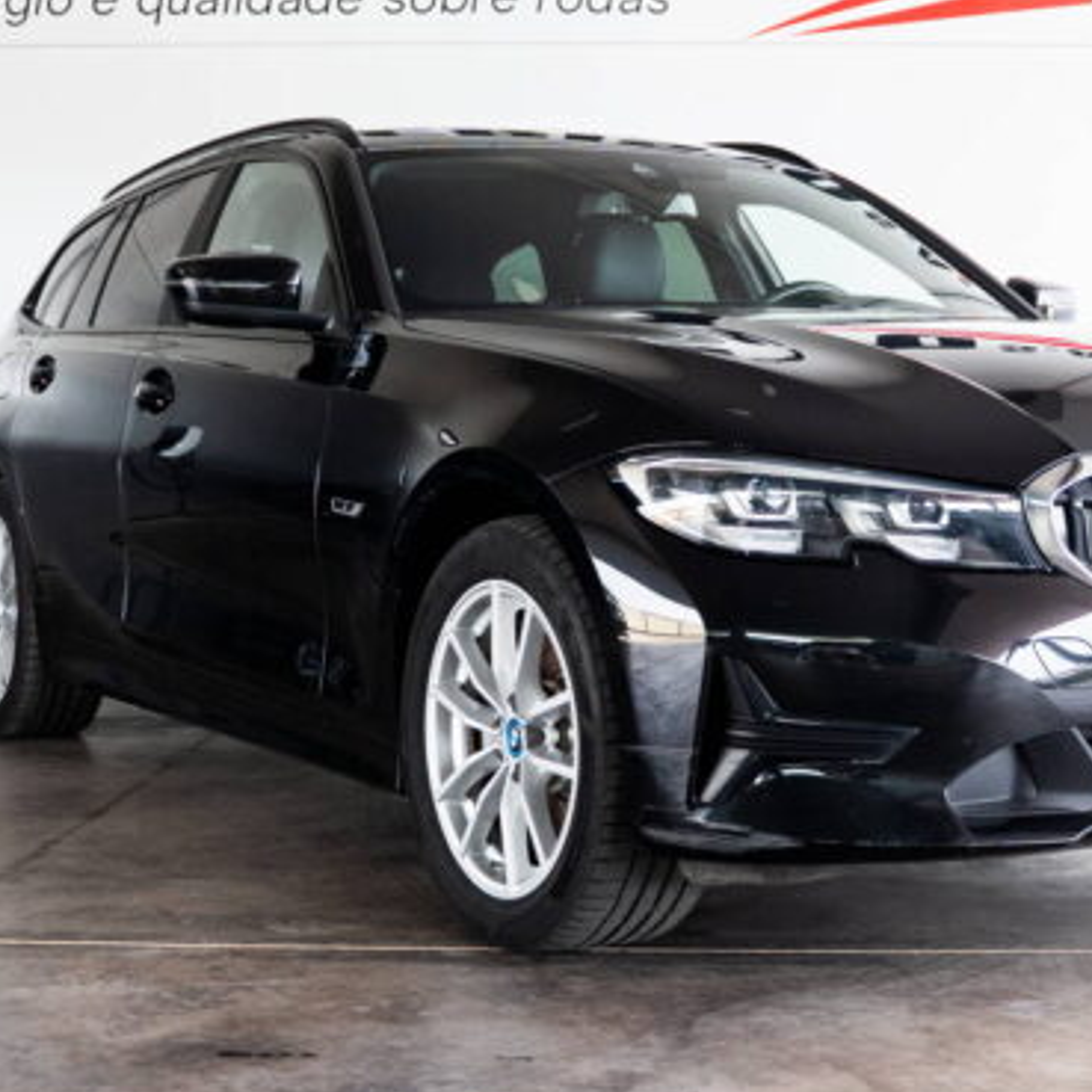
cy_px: 400
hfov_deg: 25.0
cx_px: 654
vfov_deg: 24.9
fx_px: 2463
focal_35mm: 69
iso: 800
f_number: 3.2
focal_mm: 26.3
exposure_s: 1/640
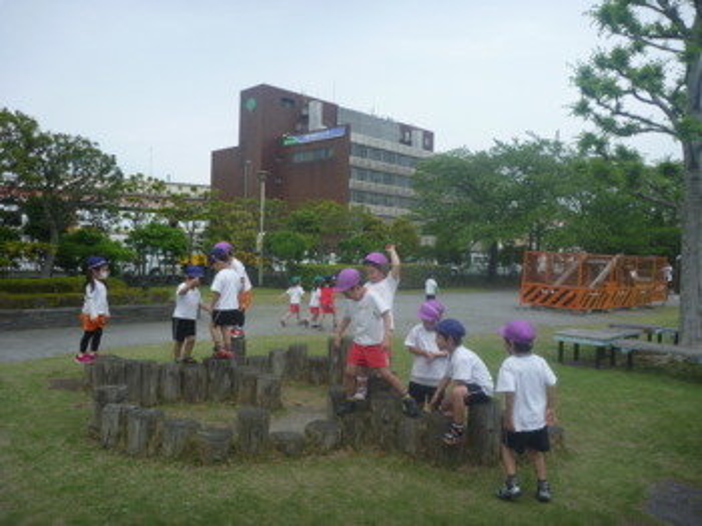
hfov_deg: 63.5
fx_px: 567
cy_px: 263
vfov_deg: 49.7
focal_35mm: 28
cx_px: 351
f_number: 3.3
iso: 80
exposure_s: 1/800
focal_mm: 4.9
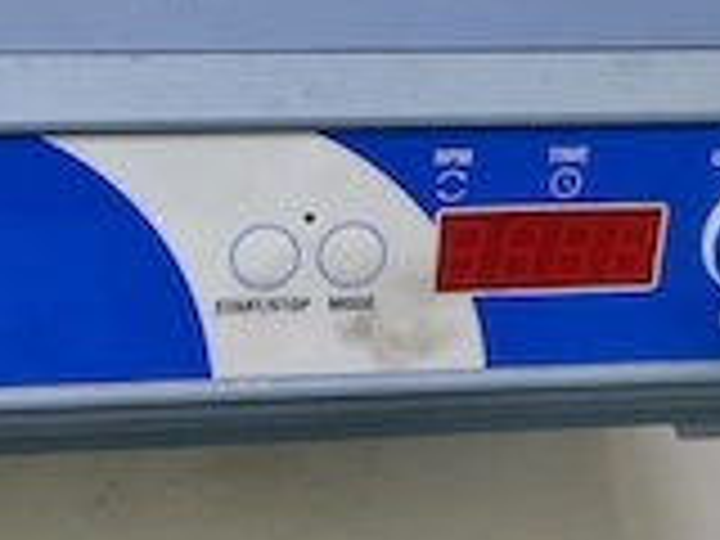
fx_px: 1123
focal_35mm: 54
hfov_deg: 35.1
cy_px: 189
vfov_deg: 26.9
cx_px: 220
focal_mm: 5.56
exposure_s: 1/120
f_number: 1.8
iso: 888
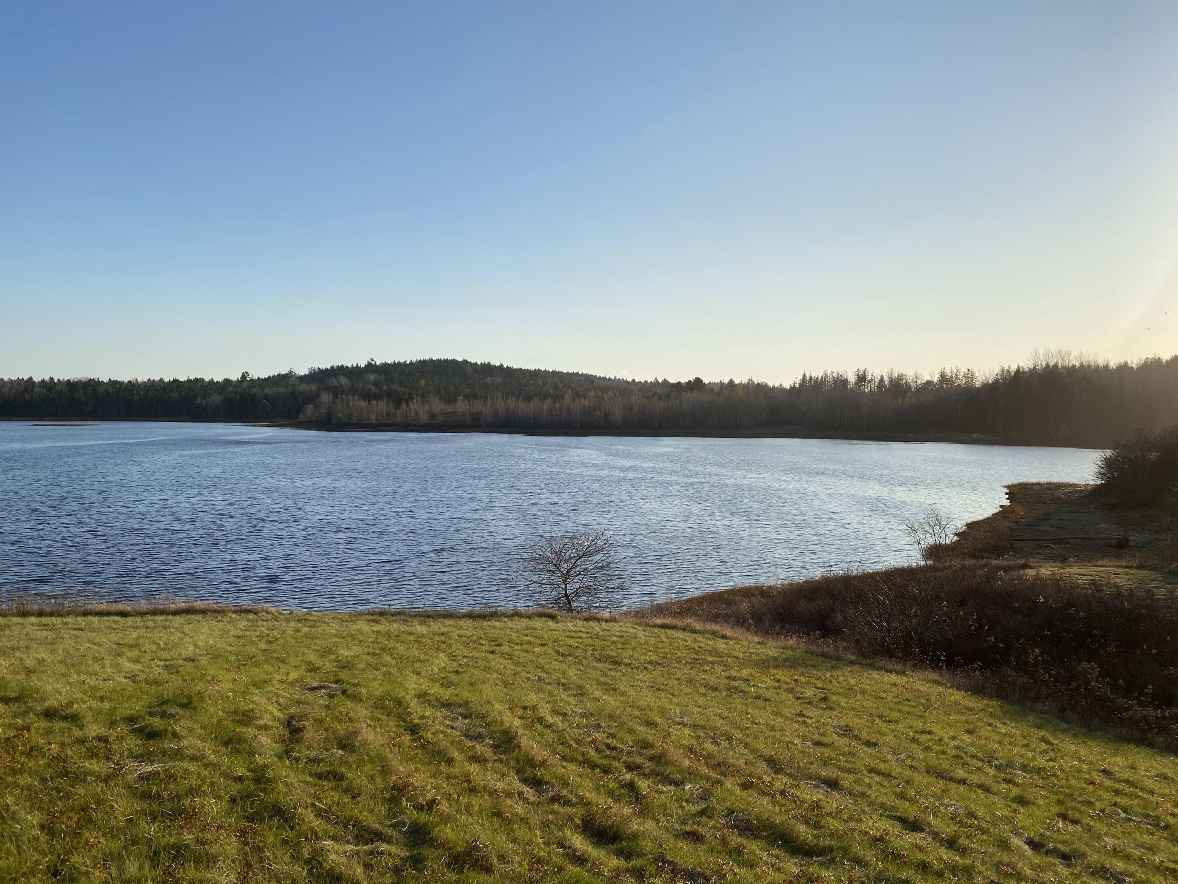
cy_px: 428
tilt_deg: -0.5
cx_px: 584
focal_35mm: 27
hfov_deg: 65.3
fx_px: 919
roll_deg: -0.8
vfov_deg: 51.3
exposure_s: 1/3984
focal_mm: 4.25
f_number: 1.8
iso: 32
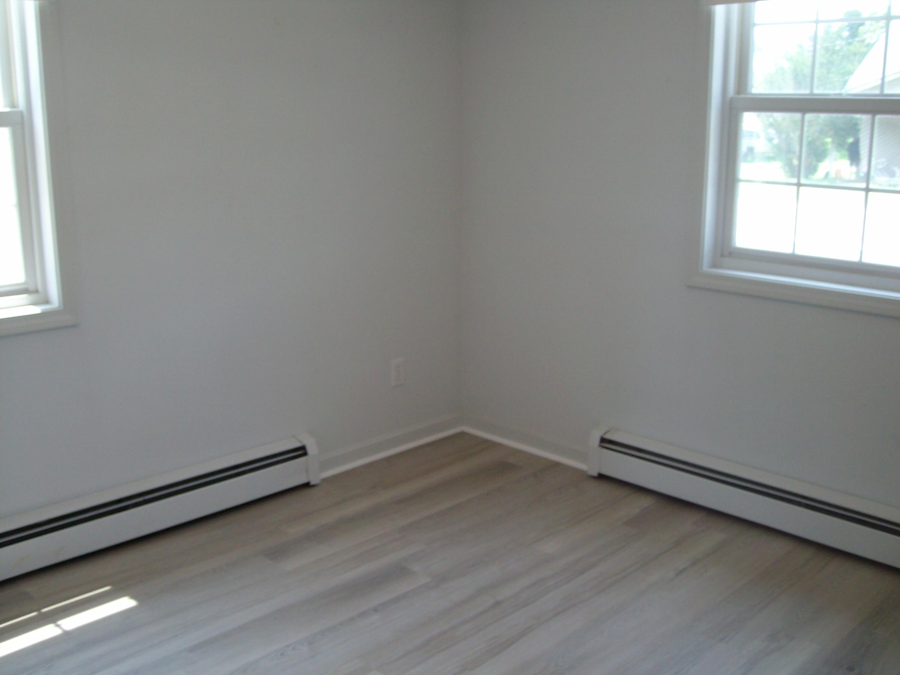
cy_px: 338
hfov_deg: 52.6
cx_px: 450
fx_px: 910
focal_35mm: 35
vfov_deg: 40.7
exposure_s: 1/40
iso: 86
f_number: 2.8
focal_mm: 5.8
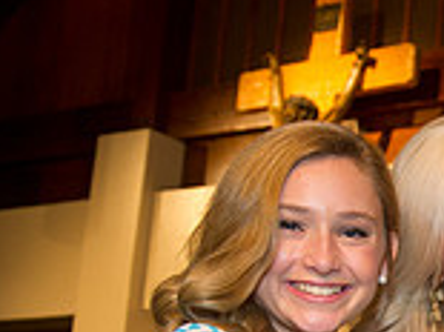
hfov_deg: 14.1
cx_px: 773
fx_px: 1615
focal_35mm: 126
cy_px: 484
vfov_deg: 11.3
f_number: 5.6
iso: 1600
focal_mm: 35
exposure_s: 1/100
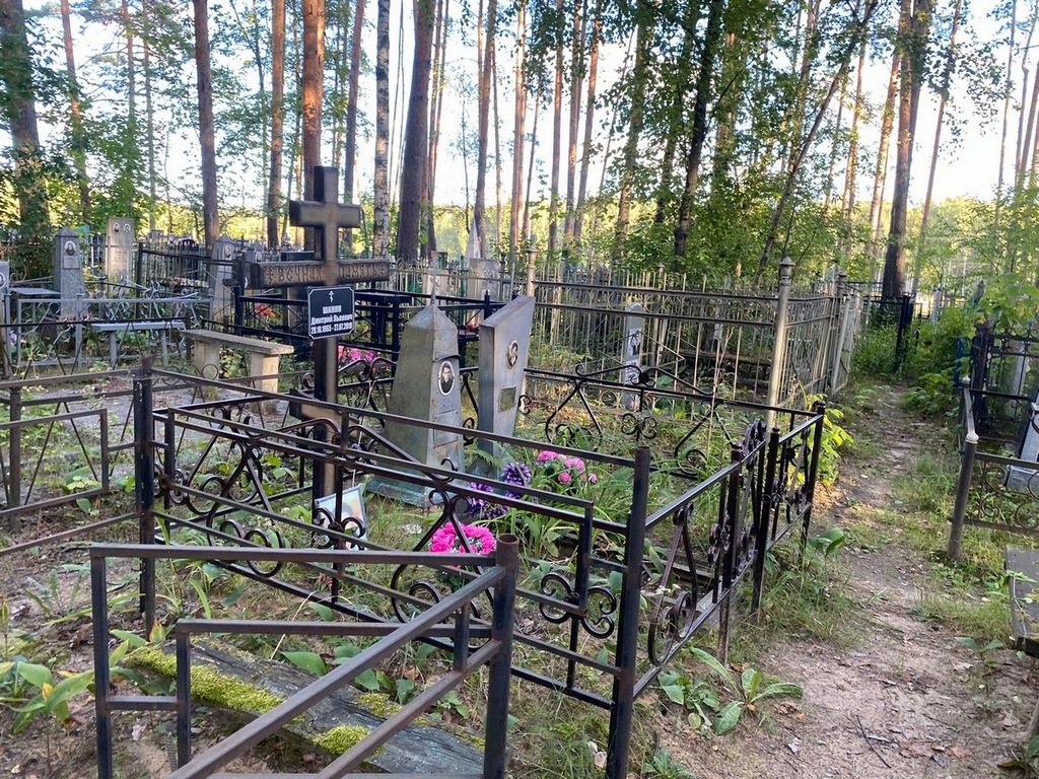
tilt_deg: -2.7
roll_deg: -1.1
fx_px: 780
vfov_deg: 53.1
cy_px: 390
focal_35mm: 26
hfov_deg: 67.3
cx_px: 520
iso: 80
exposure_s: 1/121
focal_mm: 4.25
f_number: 1.8
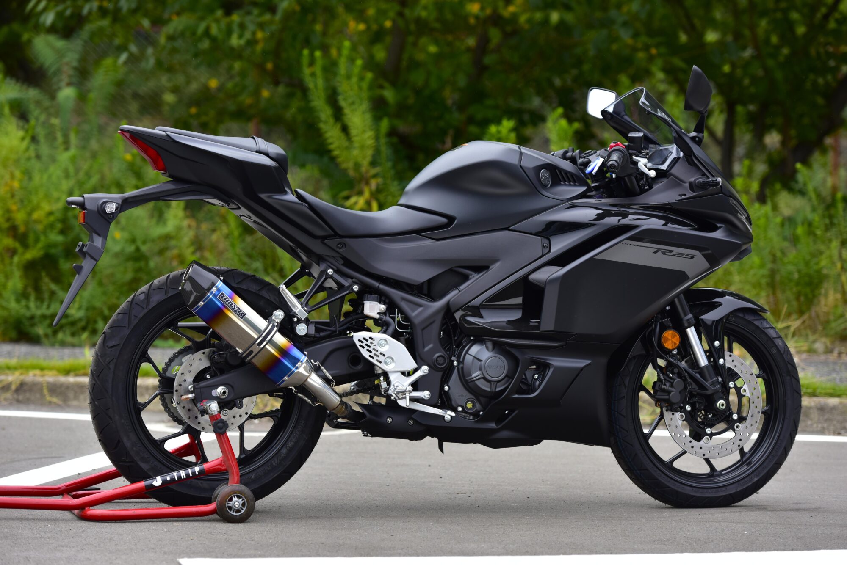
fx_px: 2730
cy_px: 282
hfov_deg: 17.6
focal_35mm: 116
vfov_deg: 11.8
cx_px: 424
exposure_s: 1/1250
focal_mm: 116
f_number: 4
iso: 250
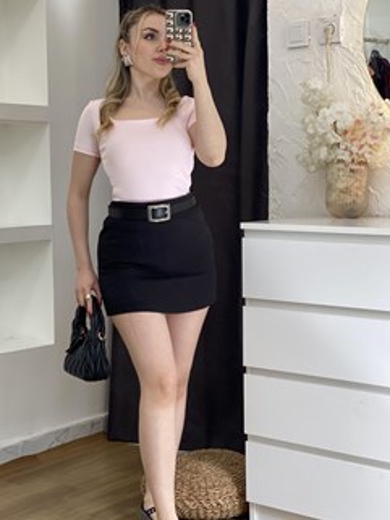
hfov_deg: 21.9
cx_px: 147
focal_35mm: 67
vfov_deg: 28.9
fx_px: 1006
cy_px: 284
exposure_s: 1/100
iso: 40
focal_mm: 6
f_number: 2
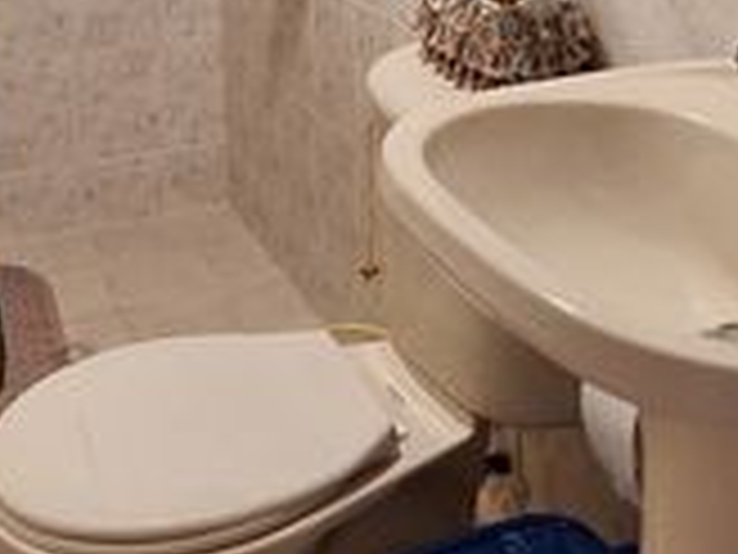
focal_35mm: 53
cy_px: -207
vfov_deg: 23.6
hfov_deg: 36.2
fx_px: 1130
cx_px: 376
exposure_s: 1/40
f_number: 2.2
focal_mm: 1.74
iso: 100
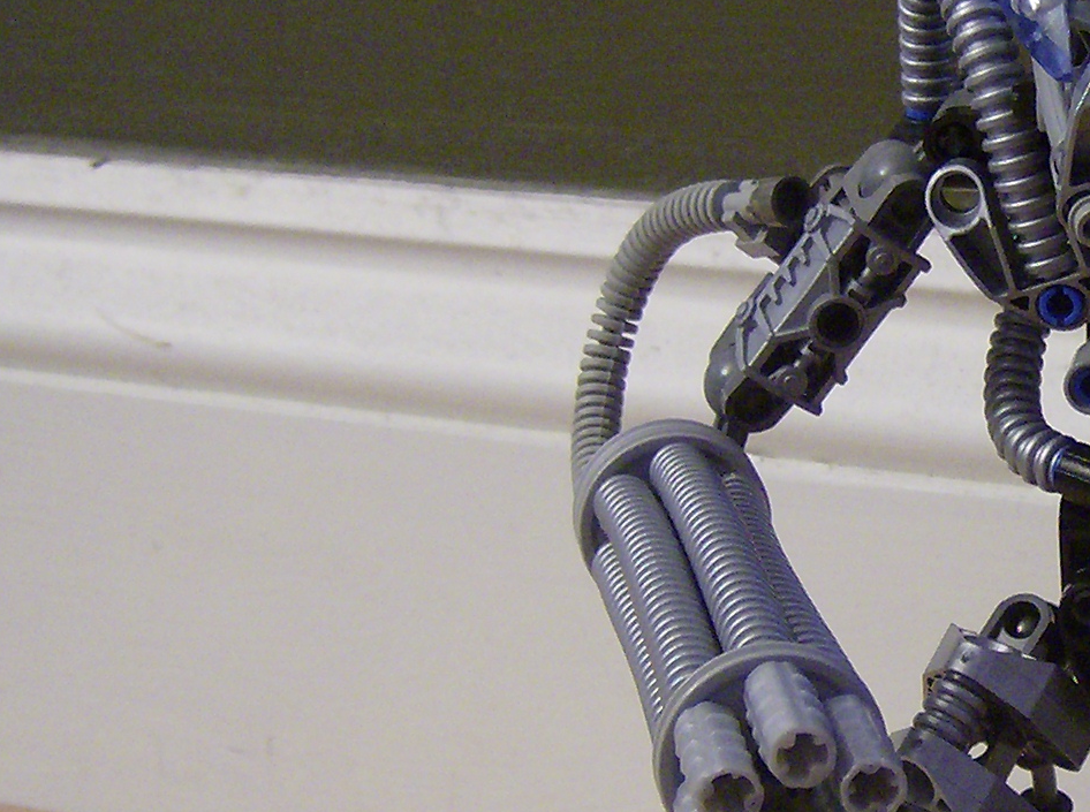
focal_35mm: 98
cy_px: 540
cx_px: 1174
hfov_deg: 19.3
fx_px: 3079
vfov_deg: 15.0
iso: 200
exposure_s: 1/5.82
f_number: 2.8
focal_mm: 6
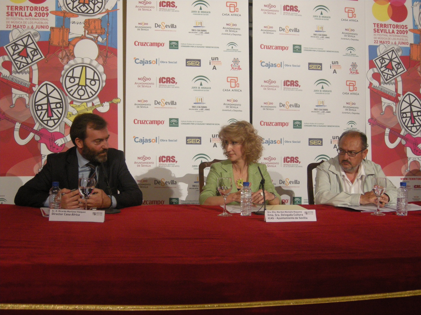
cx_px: 210
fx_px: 572
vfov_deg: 30.9
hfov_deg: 40.4
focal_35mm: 47
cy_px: 158
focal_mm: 10.1
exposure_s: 1/23.3
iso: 400
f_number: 3.1
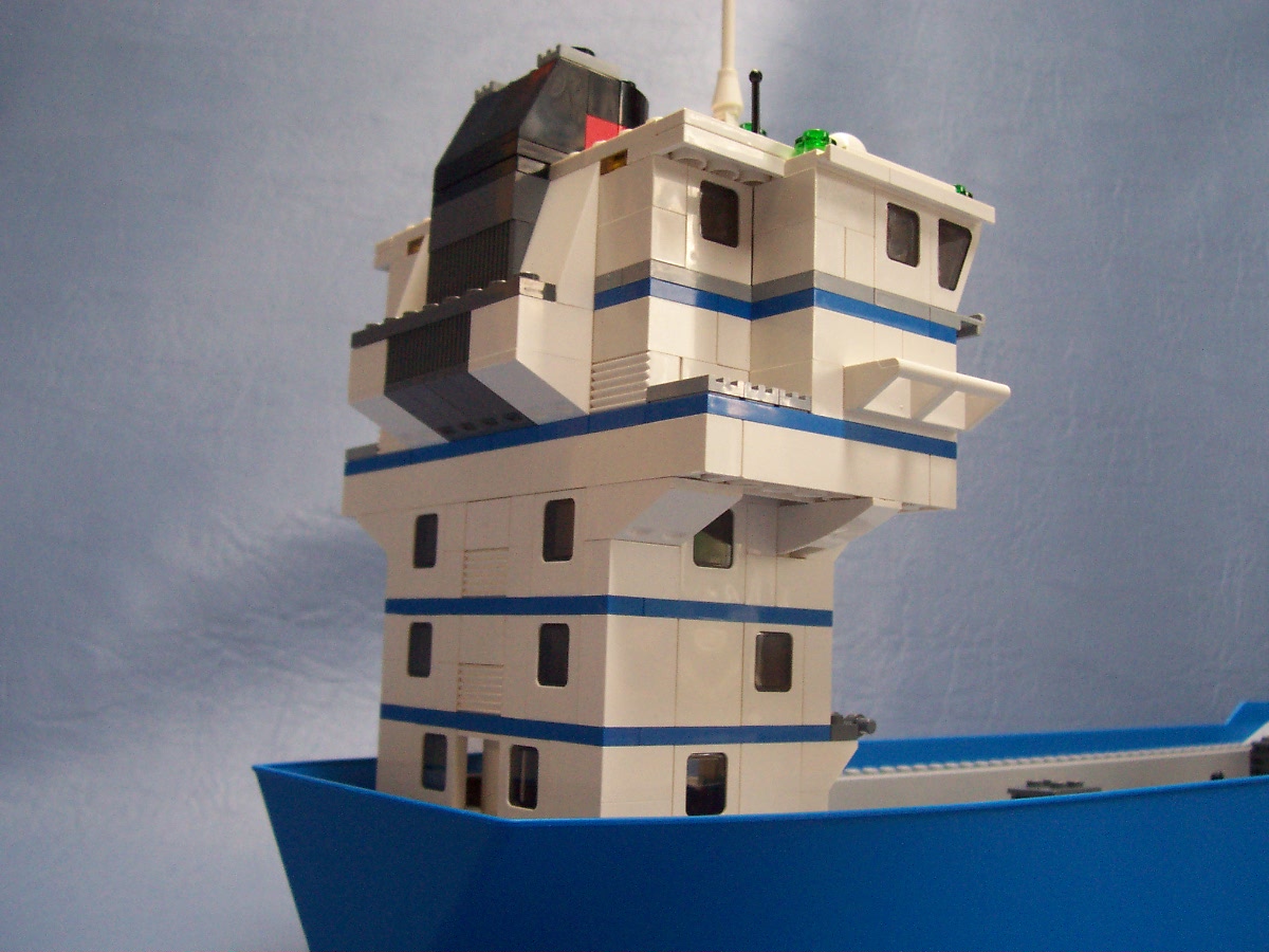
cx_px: 634
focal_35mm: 37
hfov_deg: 50.1
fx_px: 1356
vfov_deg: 38.7
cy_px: 476
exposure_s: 1/30
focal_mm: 5.6
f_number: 2.8
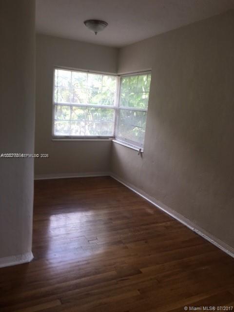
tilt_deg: -8.1
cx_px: 117
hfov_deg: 48.2
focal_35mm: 29
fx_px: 261
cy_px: 156
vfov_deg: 61.7
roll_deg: -5.4
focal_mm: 4.15
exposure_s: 1/60
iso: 25
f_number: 2.2
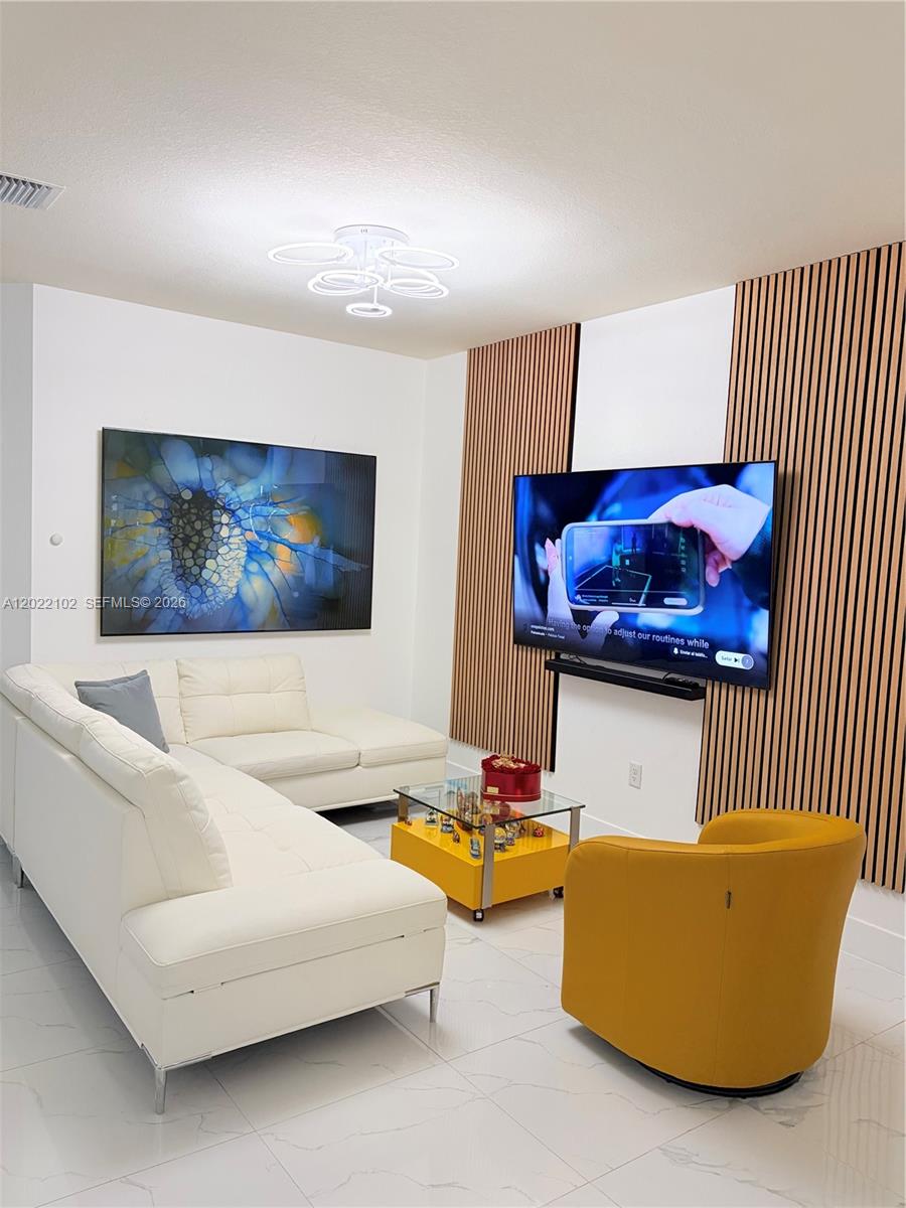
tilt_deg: -4.1
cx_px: 453
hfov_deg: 53.1
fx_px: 907
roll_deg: -2.0
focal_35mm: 26
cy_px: 604
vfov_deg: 67.3
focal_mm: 5.96
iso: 125
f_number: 1.6
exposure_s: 1/225
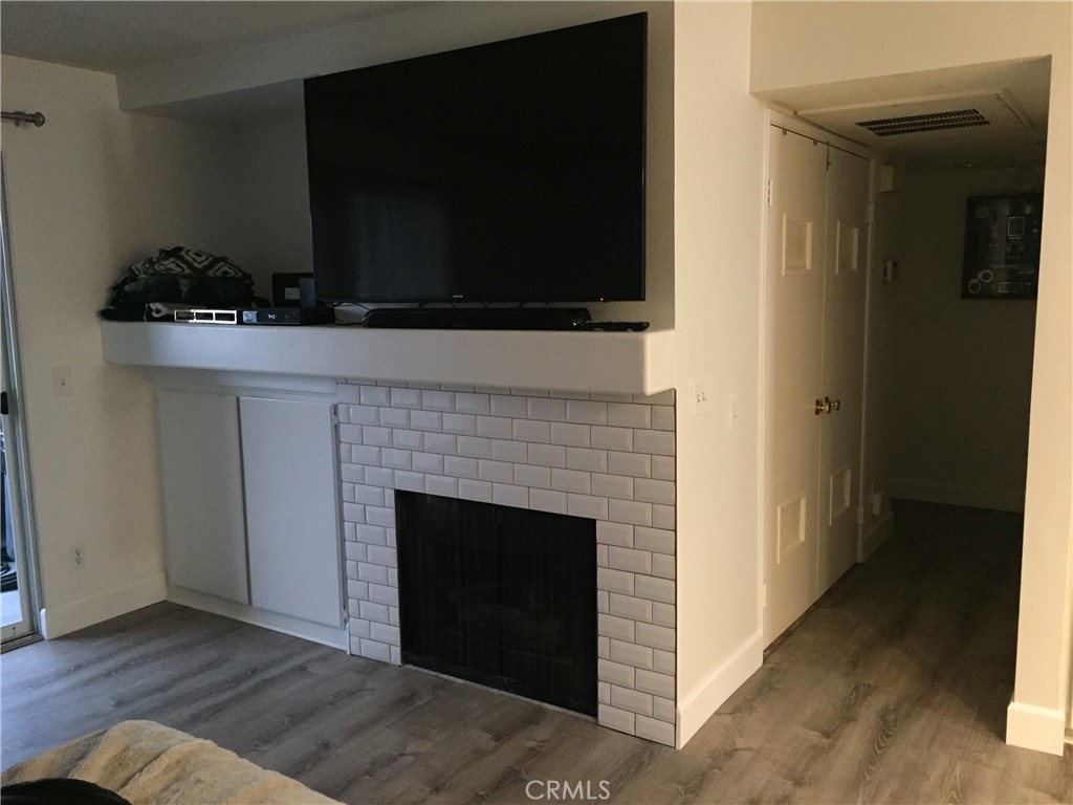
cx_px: 536
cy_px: 402
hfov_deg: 61.7
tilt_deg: -6.6
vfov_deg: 48.2
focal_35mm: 29
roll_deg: -0.4
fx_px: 899
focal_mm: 4.15
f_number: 2.2
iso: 250
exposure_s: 1/17
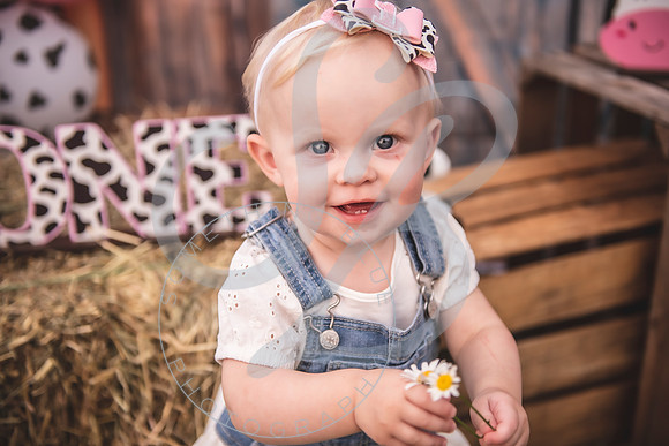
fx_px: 929
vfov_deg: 27.0
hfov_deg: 39.6
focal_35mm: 50
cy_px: 223
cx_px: 334
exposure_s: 1/640
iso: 100
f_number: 2.8
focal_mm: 50
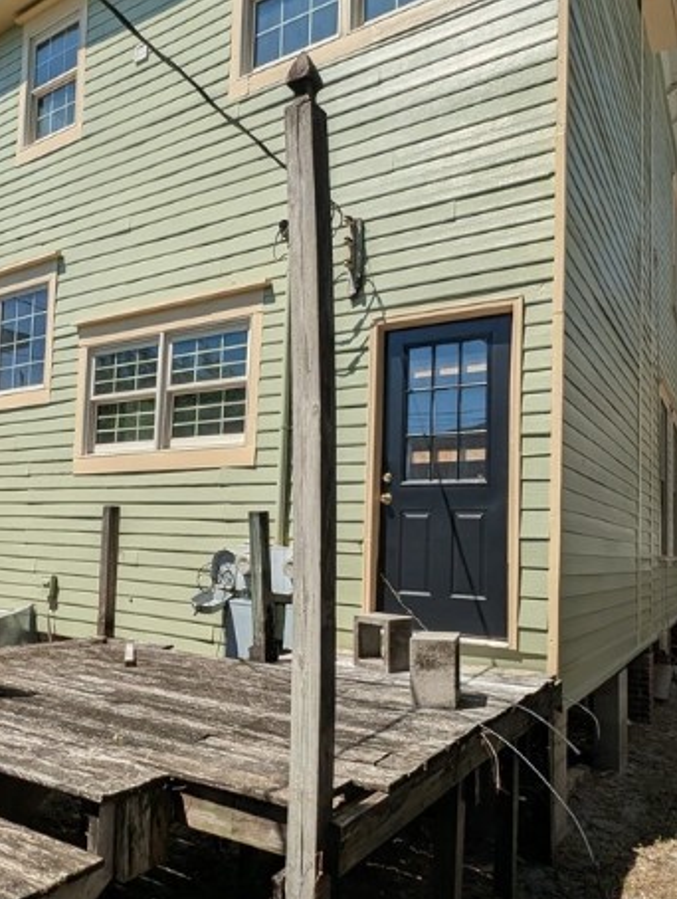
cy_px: 410
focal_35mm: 22
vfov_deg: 76.1
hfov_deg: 60.4
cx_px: 251
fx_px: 572
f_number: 2.2
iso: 47
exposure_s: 1/1916
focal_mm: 1.95
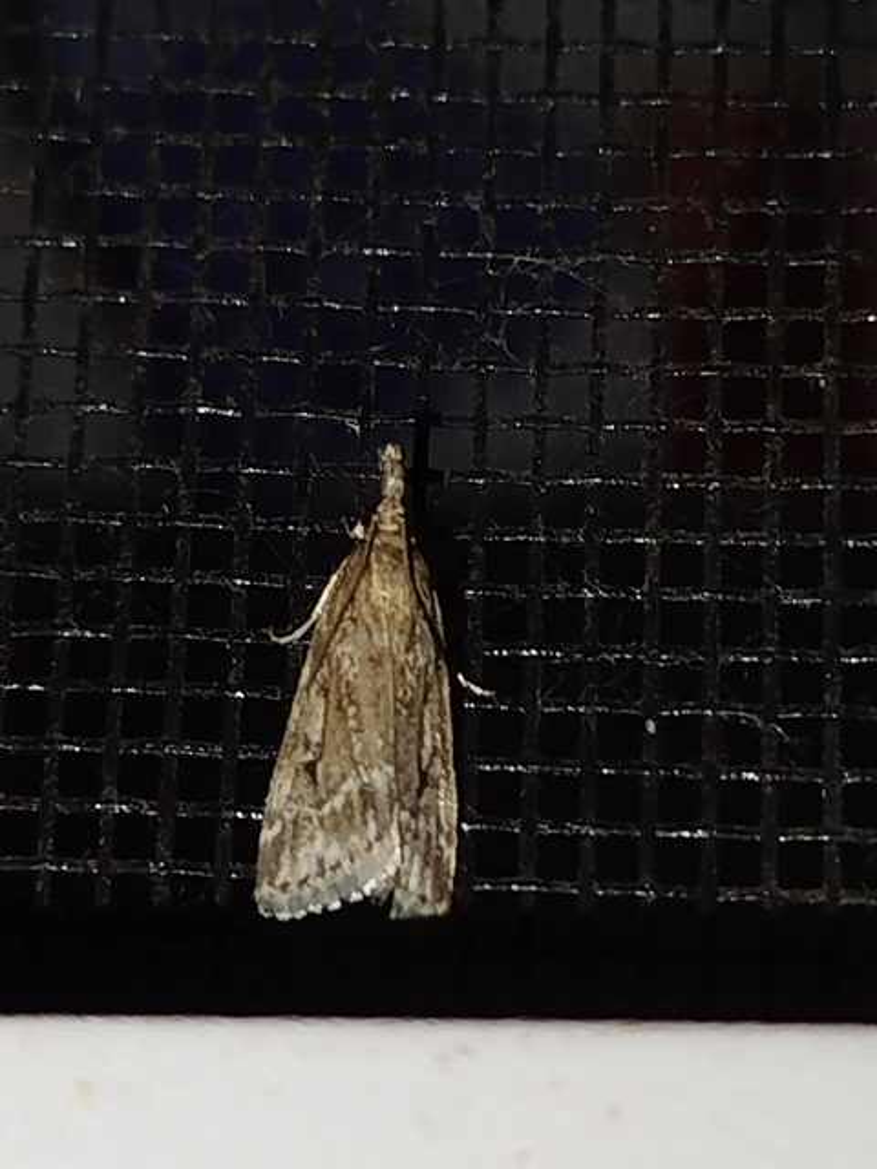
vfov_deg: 17.1
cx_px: 438
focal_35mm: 115
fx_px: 3885
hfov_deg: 12.9
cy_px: 584
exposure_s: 1/100
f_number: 1.7
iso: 50
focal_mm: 5.31
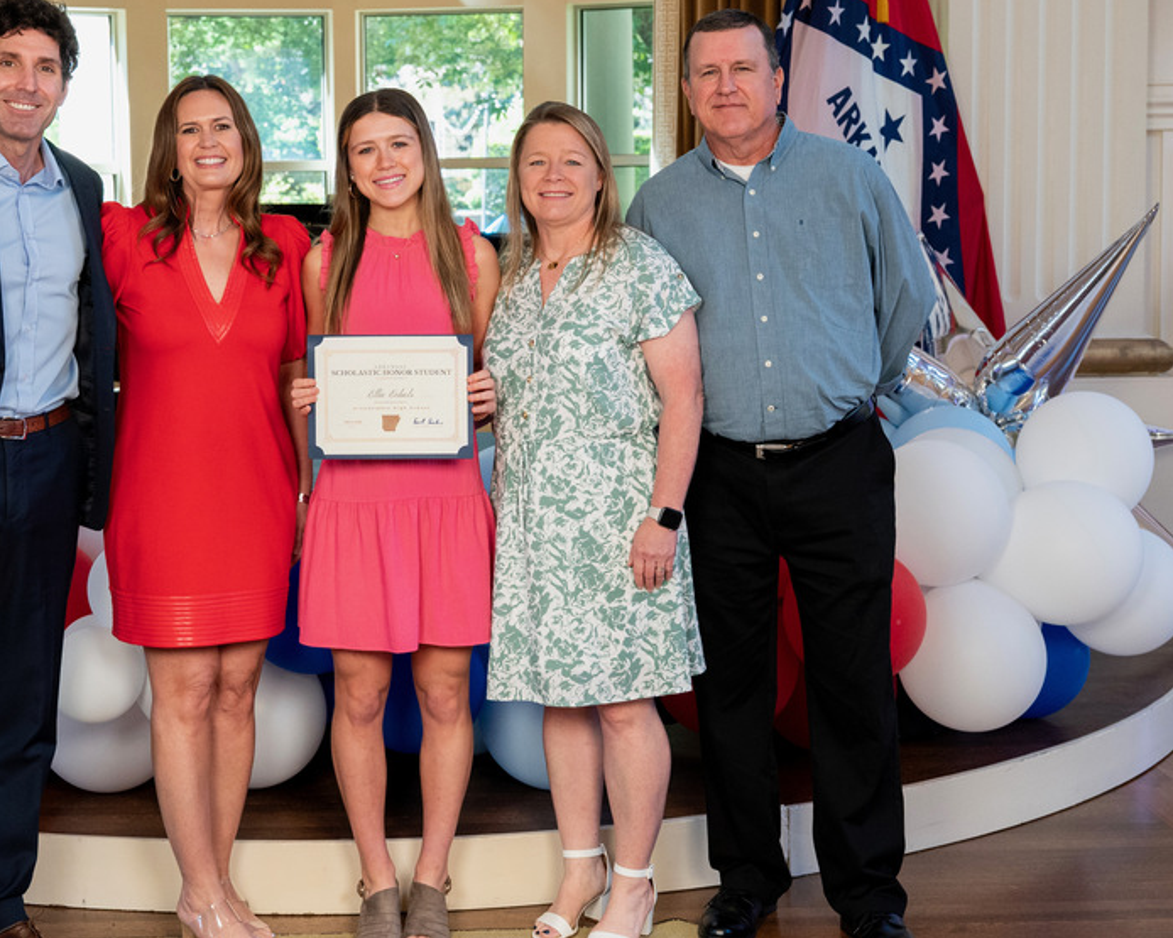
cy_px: 461
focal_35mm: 54
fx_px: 1874
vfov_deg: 28.1
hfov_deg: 34.4
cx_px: 389
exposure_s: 1/250
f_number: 5
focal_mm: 39
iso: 1600
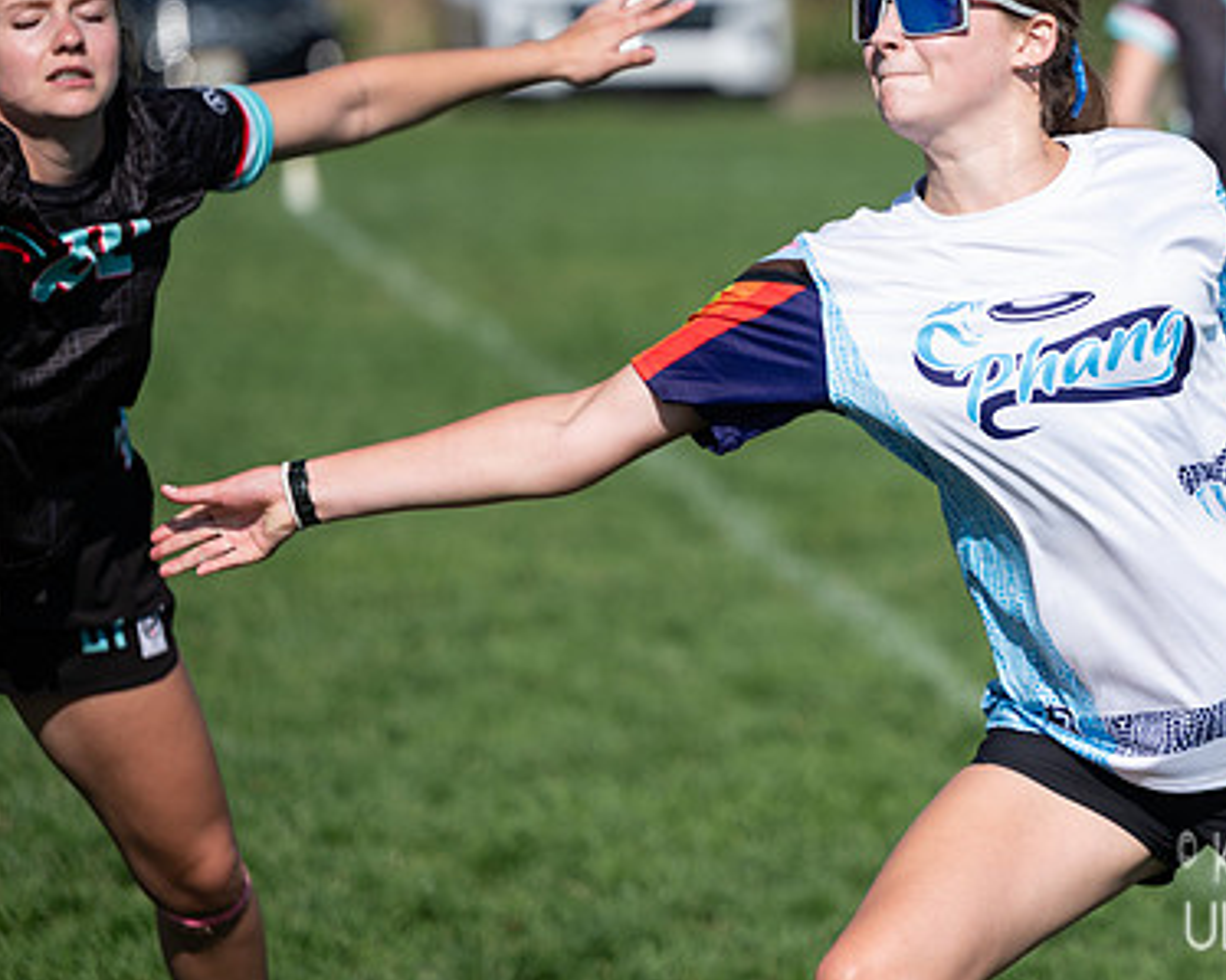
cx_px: 1101
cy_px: 251
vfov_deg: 7.0
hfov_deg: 8.7
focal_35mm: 221
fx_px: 8017
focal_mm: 130
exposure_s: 1/4000
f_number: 2.8
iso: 125
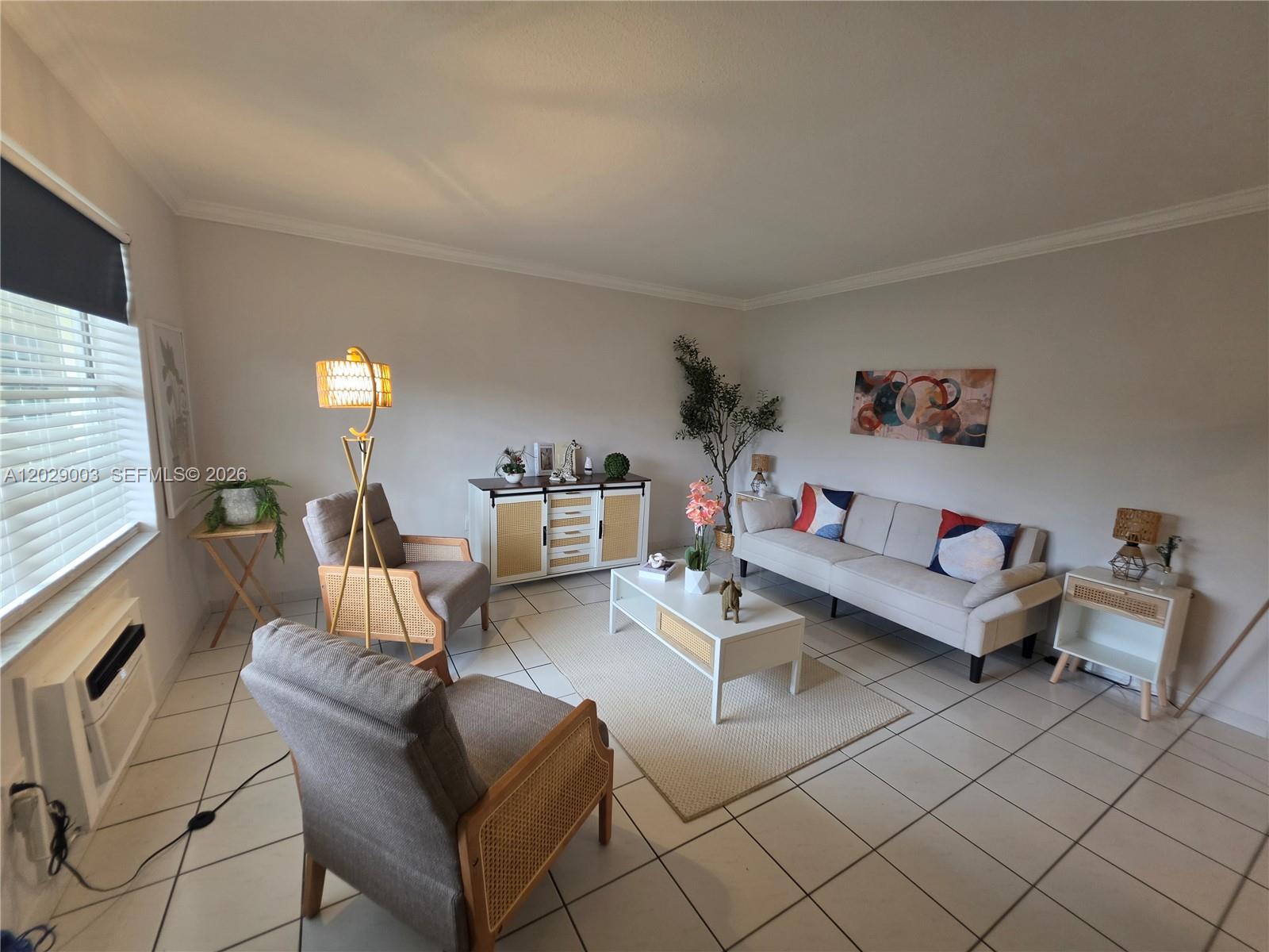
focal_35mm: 13
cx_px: 634
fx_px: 477
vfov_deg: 89.9
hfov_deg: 106.2
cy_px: 476
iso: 160
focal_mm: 2.2
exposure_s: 1/60
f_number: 1.9
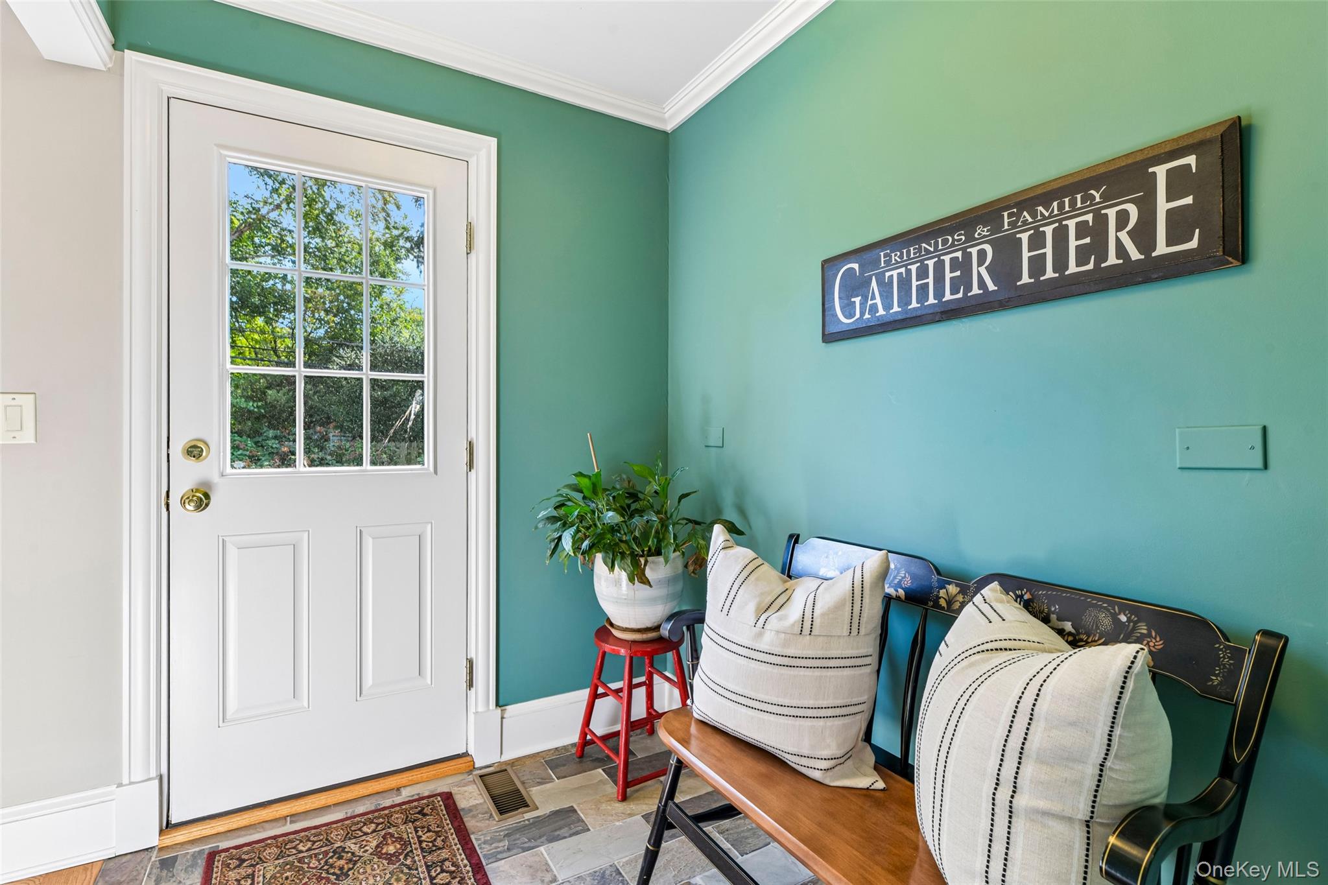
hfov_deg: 93.3
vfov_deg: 70.4
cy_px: 442
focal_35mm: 17
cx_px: 664
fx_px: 627
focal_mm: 17
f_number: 9
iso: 250
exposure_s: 1/13
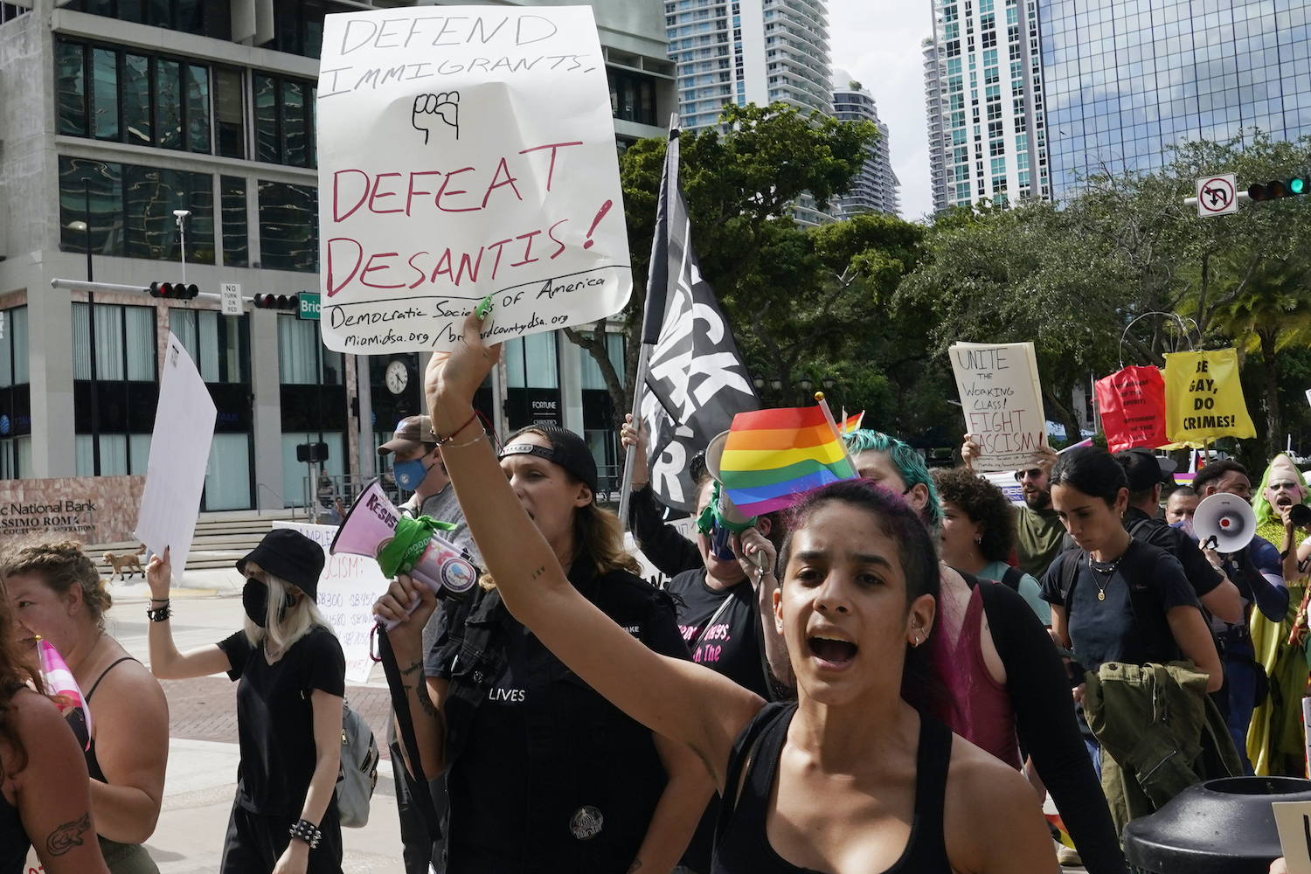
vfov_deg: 36.9
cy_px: 437
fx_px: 1311
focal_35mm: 36
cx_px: 656
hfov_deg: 53.1
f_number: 14
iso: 640
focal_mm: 24
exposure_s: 1/400
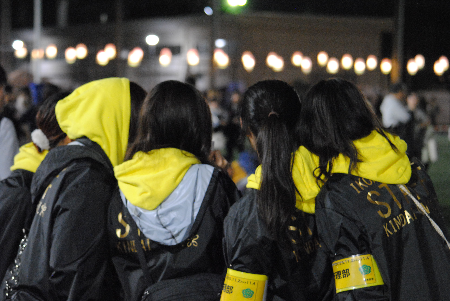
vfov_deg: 11.5
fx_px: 1502
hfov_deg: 17.0
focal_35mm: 120
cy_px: 150
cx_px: 225
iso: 1600
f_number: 4.5
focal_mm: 80
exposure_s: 1/40
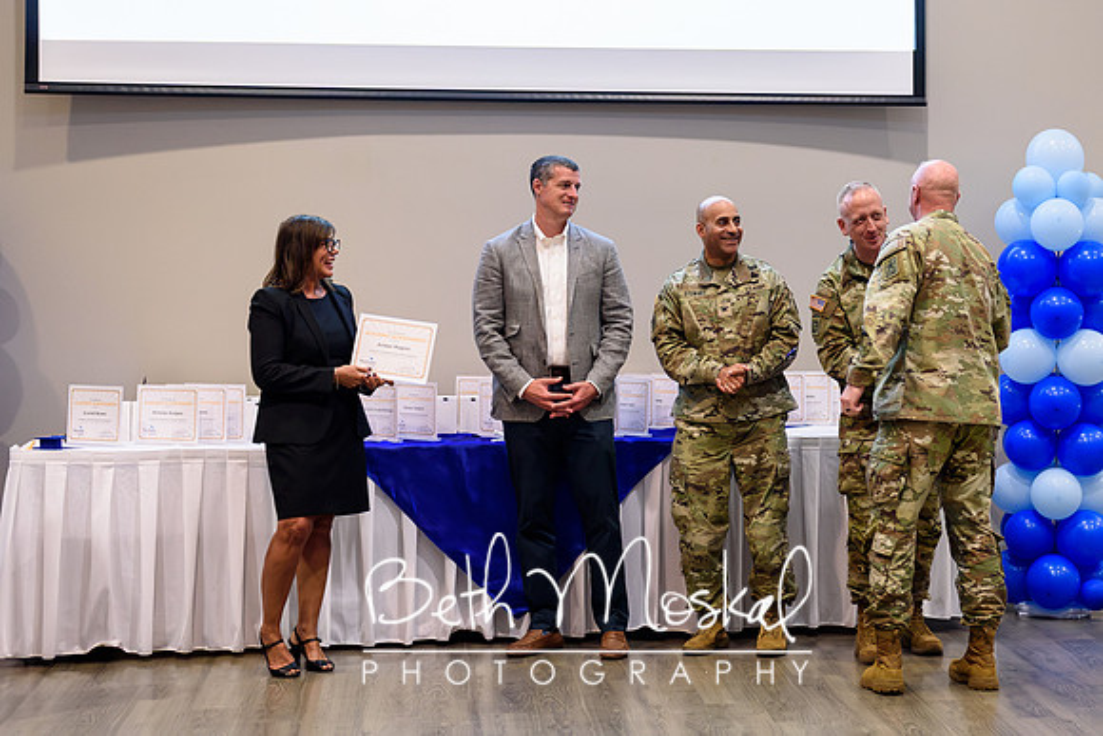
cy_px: 233
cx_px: 791
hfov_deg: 24.6
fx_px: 2511
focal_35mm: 82
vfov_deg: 16.6
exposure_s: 1/160
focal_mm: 48
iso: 1000
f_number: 2.8
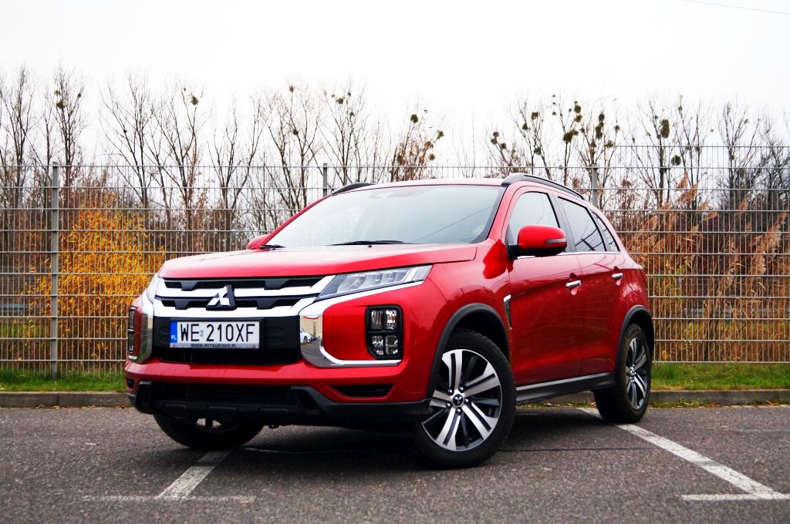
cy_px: 262
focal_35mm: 52
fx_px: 1151
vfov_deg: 25.7
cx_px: 395
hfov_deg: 37.9
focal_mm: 35
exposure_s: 1/60
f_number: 5
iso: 200
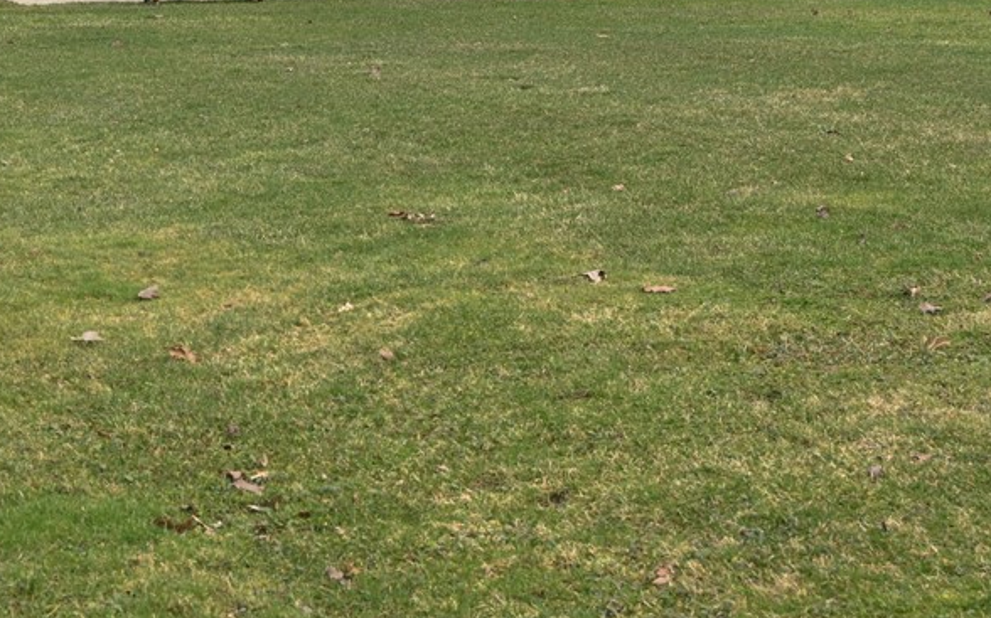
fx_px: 2592
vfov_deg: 13.4
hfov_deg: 21.5
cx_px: 244
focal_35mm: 96
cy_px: 19
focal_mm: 34
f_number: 6.3
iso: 100
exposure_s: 1/320
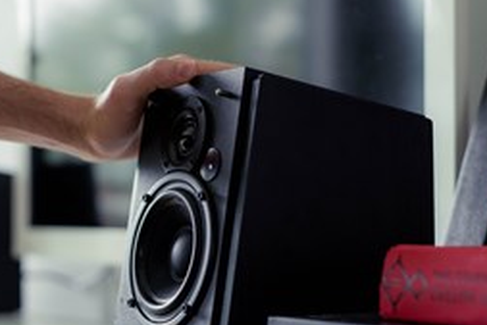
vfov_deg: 17.3
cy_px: 209
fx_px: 1069
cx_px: 187
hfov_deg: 25.6
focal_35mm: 79
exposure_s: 1/160
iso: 500
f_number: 2.8
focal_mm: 50
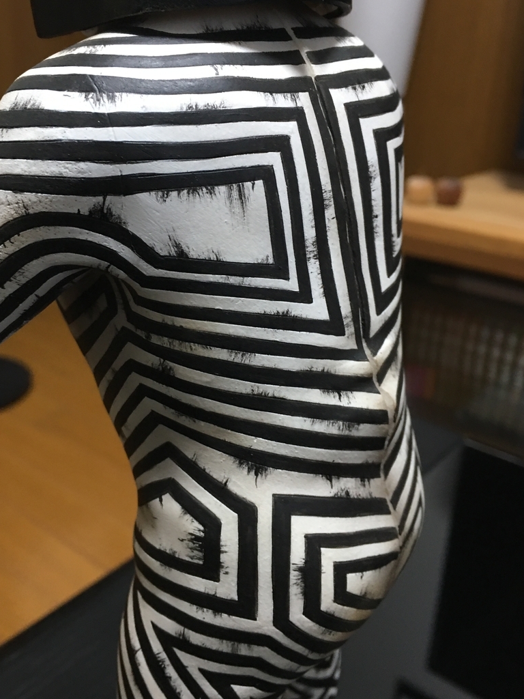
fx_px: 686
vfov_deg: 53.9
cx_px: 224
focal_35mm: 34
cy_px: 313
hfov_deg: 41.7
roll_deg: -2.3
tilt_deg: -19.2
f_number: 2.2
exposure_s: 1/15
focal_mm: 4.15
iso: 50
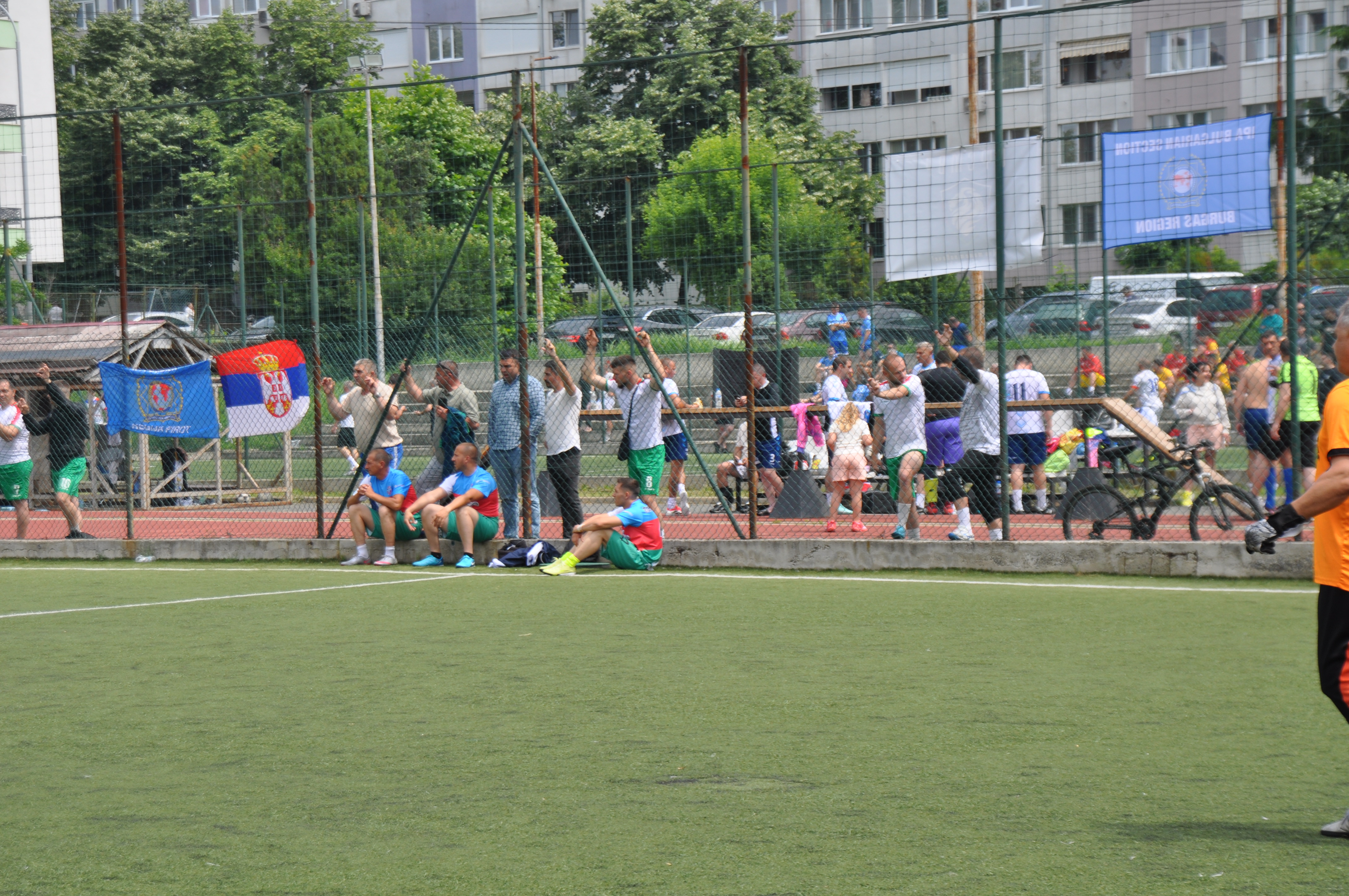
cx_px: 674
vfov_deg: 13.8
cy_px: 448
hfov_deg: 20.6
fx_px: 3705
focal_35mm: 99
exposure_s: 1/500
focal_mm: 66
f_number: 5.6
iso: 200
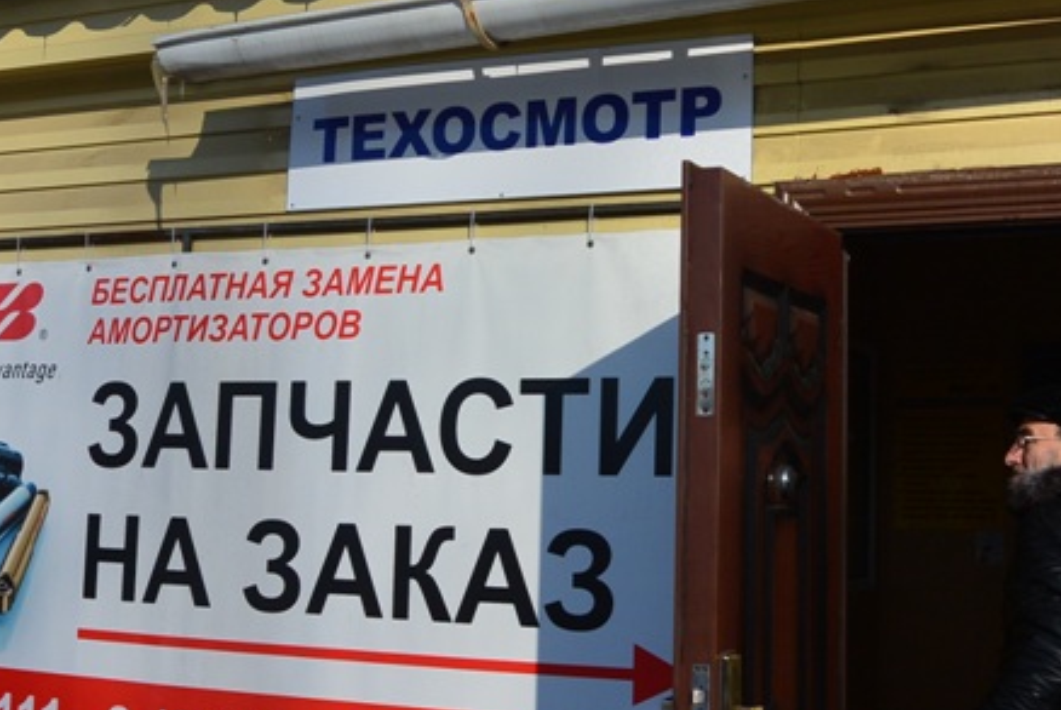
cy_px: 233
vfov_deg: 25.4
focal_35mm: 53
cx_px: 654
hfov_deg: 37.3
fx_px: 1564
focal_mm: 11
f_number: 5
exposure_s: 1/1000
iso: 100
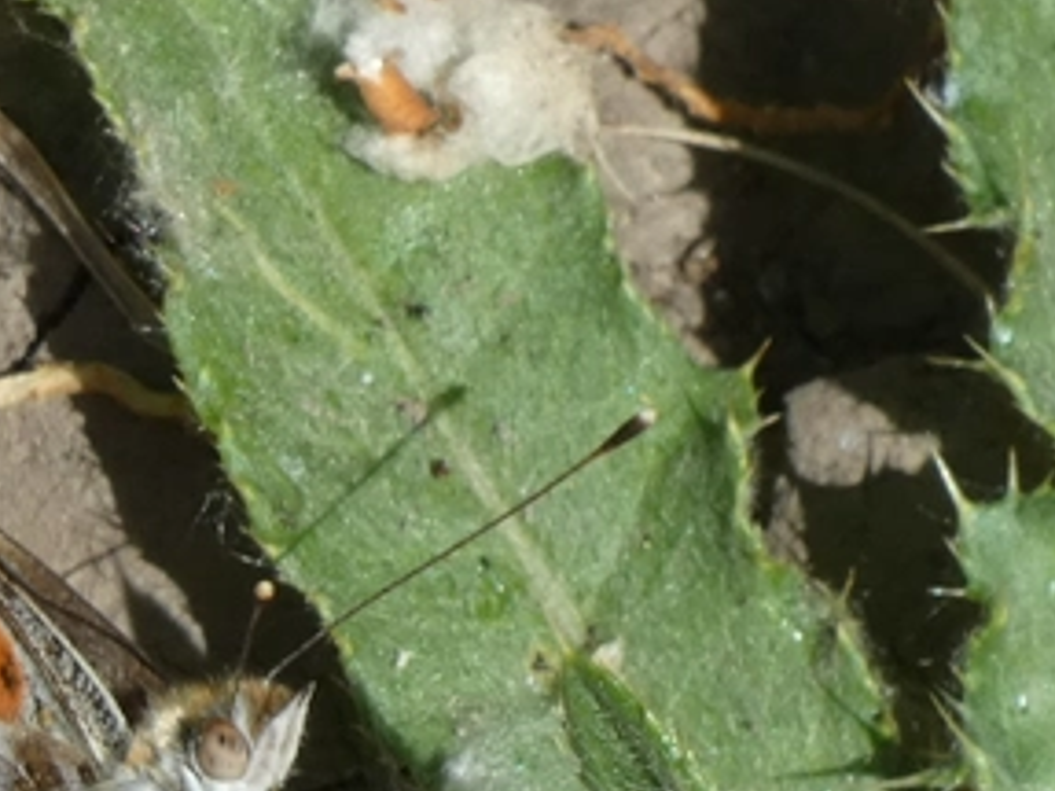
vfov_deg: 2.2
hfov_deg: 3.0
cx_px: -44
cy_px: 813
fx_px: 20411
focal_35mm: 670
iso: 80
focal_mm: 53.8
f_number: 5.5
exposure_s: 1/400
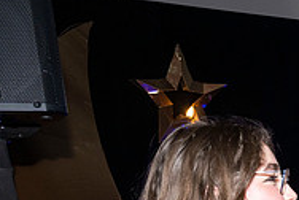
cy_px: 296
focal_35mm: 74
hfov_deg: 23.2
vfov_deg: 16.8
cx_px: 418
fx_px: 616
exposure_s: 1/160
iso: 1000
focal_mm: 24
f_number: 5.6
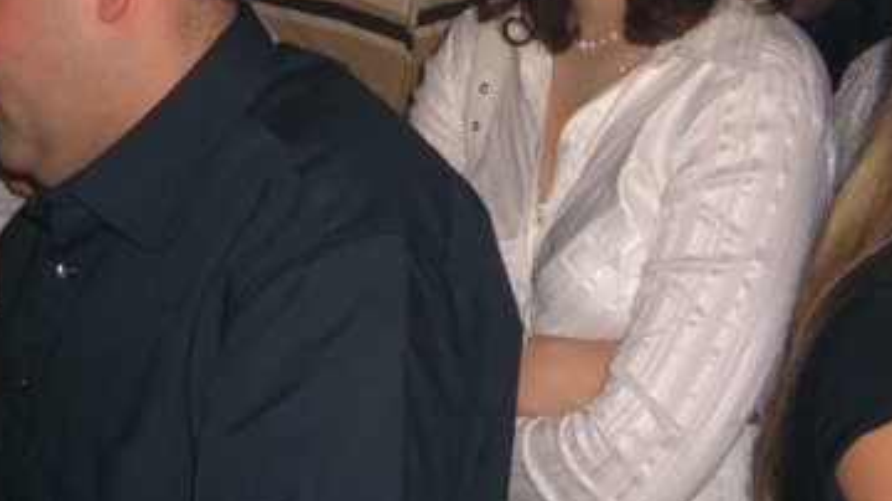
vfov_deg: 17.1
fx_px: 1631
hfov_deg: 30.5
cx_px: 508
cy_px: 2
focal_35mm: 69
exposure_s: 1/60
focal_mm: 7.9
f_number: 2.8
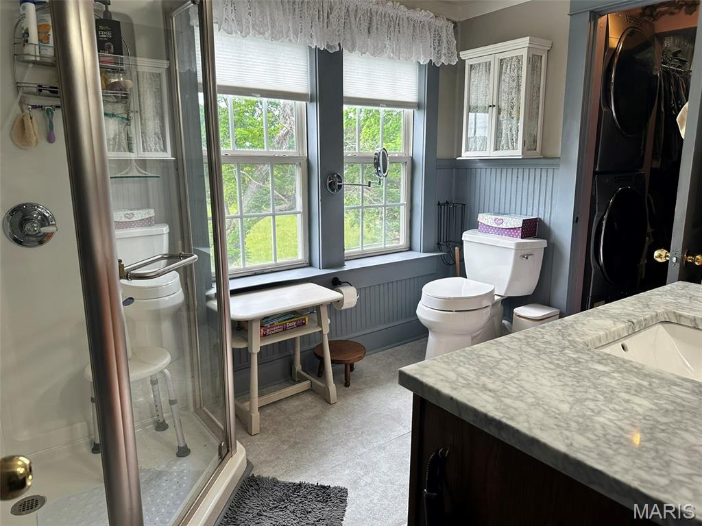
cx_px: 351
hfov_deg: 71.6
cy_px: 263
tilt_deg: -10.1
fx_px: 487
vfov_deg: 56.8
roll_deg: +0.5
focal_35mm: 24
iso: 80
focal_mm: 6.86
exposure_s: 1/246
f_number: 1.78
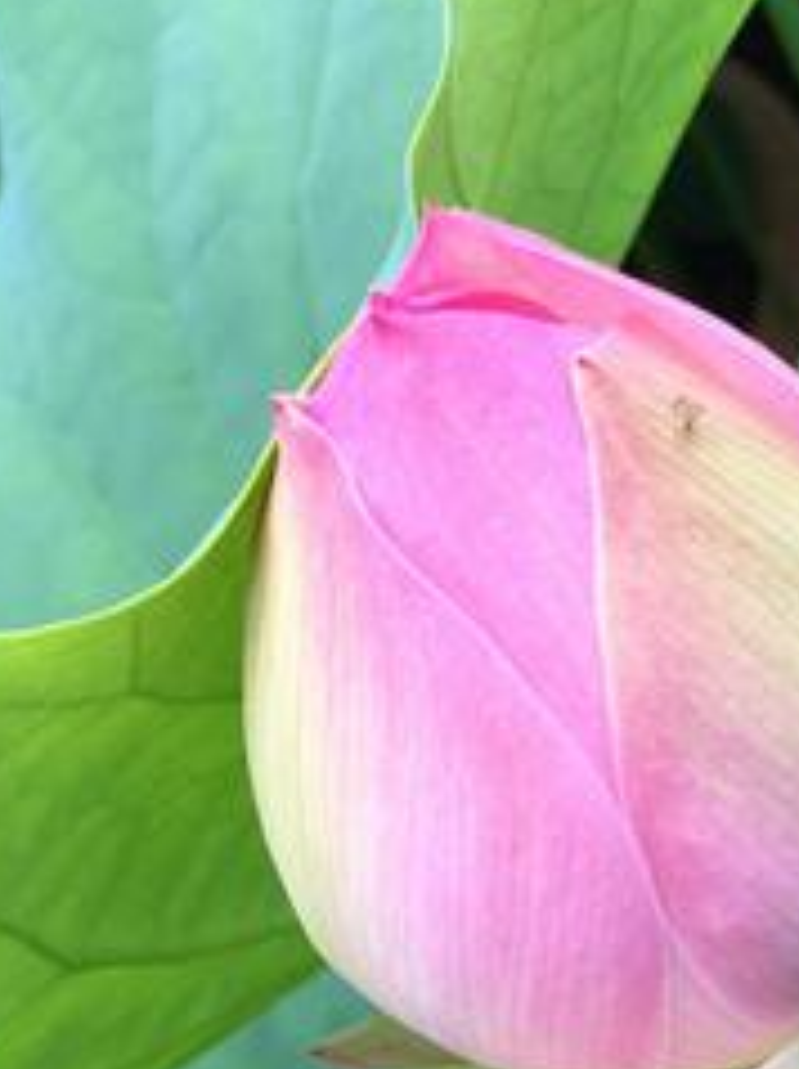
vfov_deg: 24.4
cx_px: 943
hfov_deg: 18.0
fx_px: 2405
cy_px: 943
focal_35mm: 78
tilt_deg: -48.4
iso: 32
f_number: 2.2
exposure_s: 1/370
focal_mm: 4.15
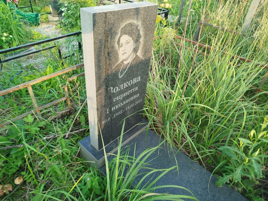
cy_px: 100
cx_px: 134
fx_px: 186
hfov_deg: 71.6
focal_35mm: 24
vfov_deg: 56.8
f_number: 1.7
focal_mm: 5.31
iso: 80
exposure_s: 1/100
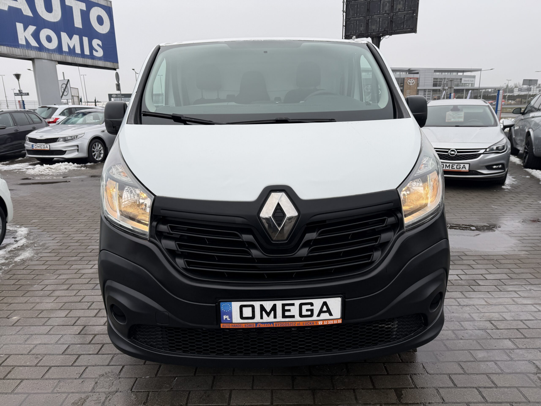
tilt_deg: -13.4
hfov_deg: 71.6
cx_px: 270
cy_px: 203
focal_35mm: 24
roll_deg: +1.1
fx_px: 375
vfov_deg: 56.8
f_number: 1.78
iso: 80
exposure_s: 1/665
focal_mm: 6.76
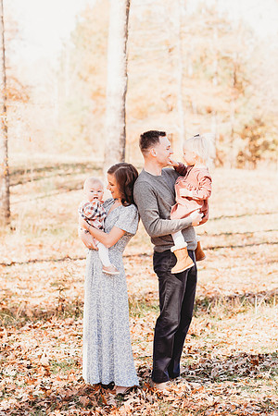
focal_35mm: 85
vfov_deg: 23.9
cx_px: 139
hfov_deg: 16.1
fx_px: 985
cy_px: 208
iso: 80
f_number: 2.8
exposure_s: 1/200
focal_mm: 85
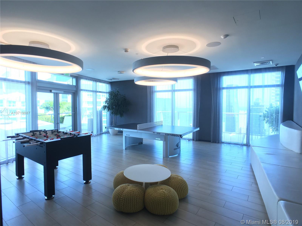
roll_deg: -0.3
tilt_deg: -1.9
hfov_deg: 61.7
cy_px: 113
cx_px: 151
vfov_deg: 48.2
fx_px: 253
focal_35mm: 29
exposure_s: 1/40
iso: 25
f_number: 2.2
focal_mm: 4.15
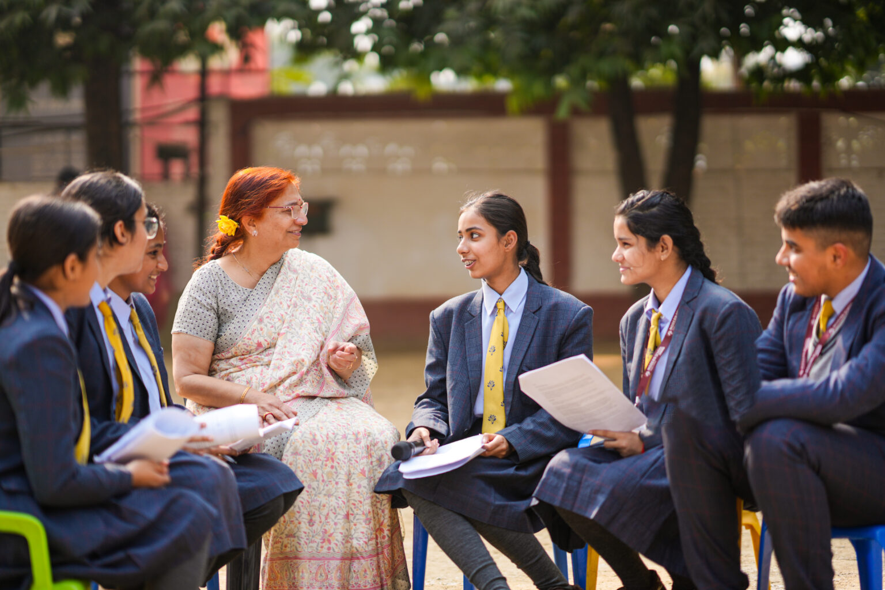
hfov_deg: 23.9
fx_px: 2089
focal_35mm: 85
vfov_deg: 16.1
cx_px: 442
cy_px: 295
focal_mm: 85
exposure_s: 1/3200
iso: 100
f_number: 1.4
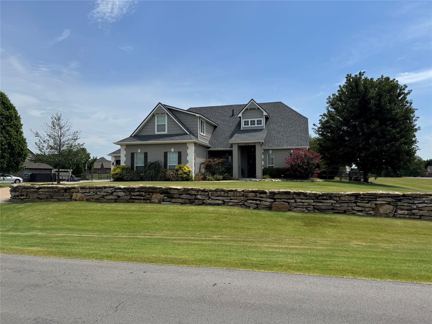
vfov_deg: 56.8
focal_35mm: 24
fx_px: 300
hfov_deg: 71.6
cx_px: 216
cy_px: 162
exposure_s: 1/6410
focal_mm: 6.76
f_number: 1.78
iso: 80
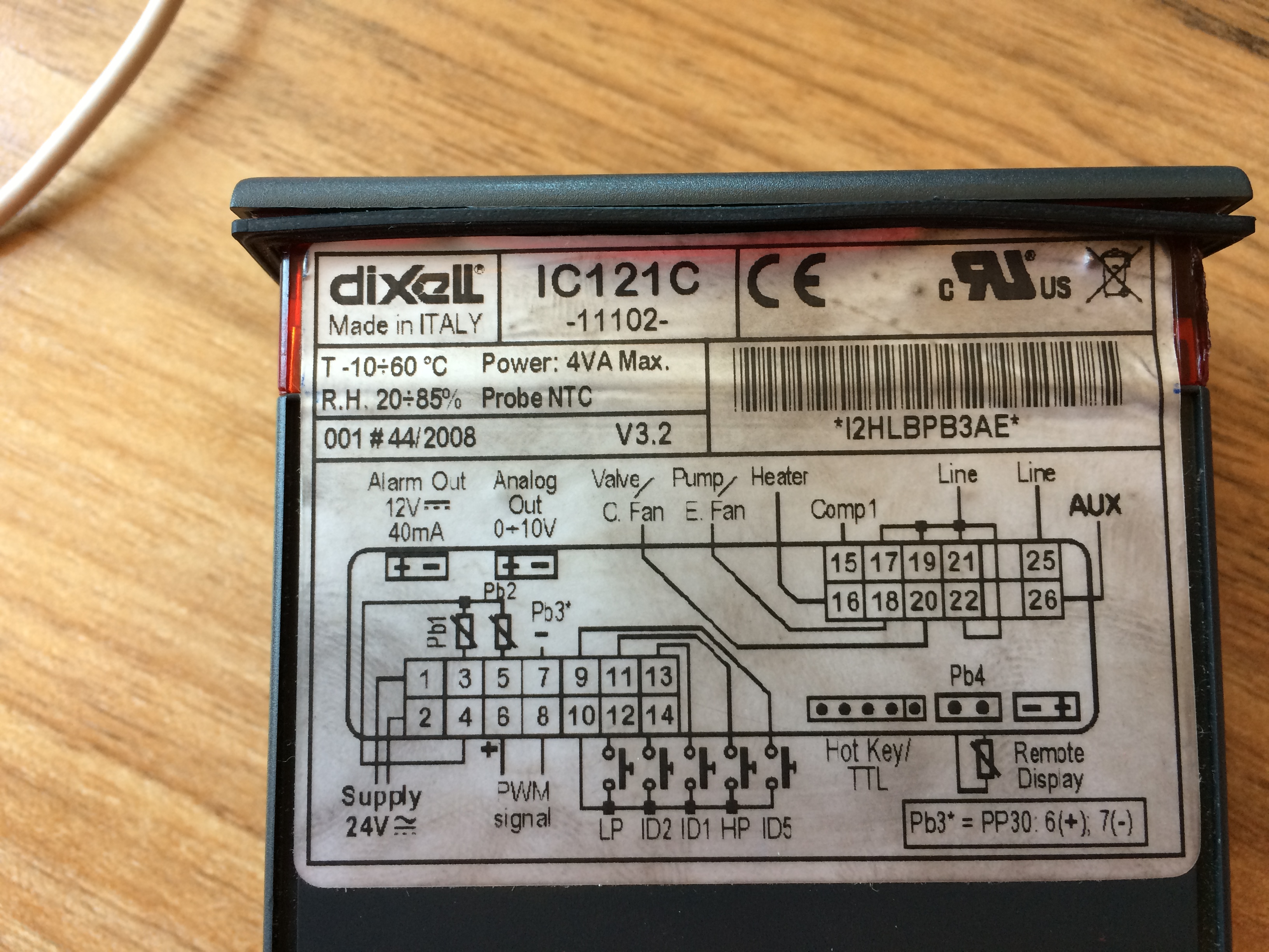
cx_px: 634
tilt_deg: -82.3
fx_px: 1063
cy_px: 476
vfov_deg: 48.2
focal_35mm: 29
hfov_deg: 61.7
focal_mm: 4.15
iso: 100
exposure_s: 1/33
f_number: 2.2
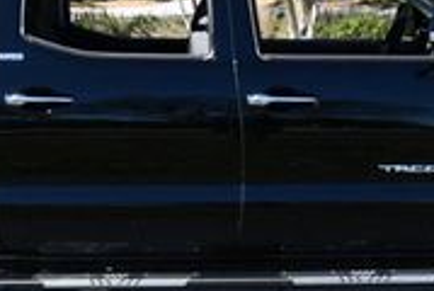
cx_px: 206
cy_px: -18
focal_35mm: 150
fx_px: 1811
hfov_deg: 13.7
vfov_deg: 9.1
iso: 110
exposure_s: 1/250
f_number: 8
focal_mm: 21
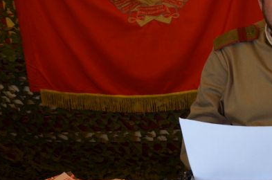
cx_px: 227
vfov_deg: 16.2
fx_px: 633
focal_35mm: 84
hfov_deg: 23.8
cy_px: 90
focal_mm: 22
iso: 200
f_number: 6.3
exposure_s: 1/160
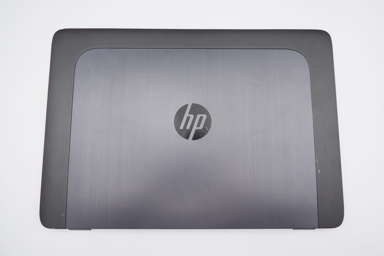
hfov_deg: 76.1
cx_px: 192
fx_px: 245
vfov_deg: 55.1
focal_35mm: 23
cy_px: 128
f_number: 5.6
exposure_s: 1/180
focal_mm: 15.2
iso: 800
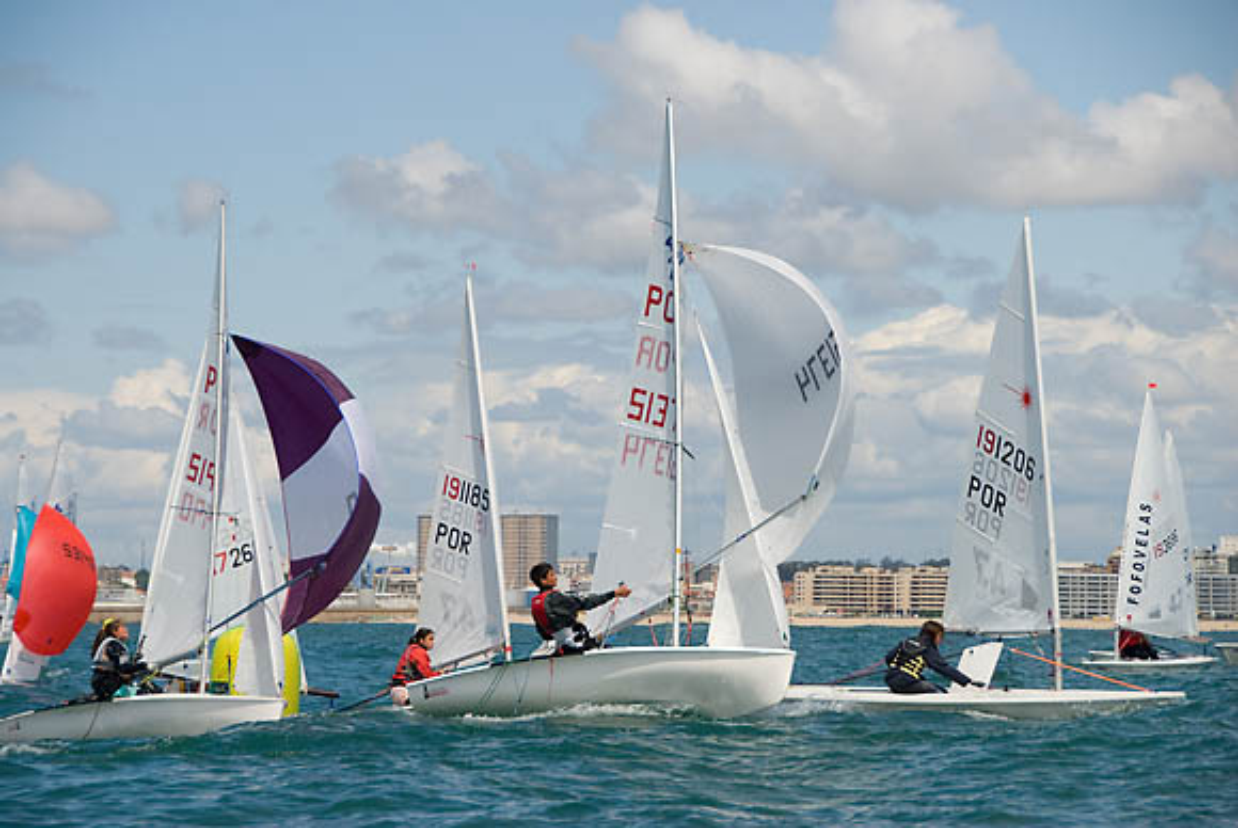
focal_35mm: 158
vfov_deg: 8.7
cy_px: 414
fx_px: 5422
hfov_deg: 13.0
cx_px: 619
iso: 200
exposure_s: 1/1000
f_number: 8
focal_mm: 105
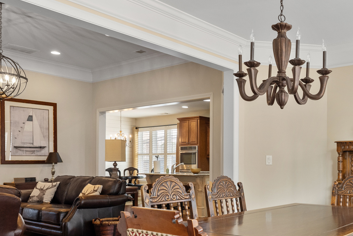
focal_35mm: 37
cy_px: 172
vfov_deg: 35.3
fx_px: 363
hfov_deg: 49.0
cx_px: 280
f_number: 5.6
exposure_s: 1/25
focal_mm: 16
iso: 1250
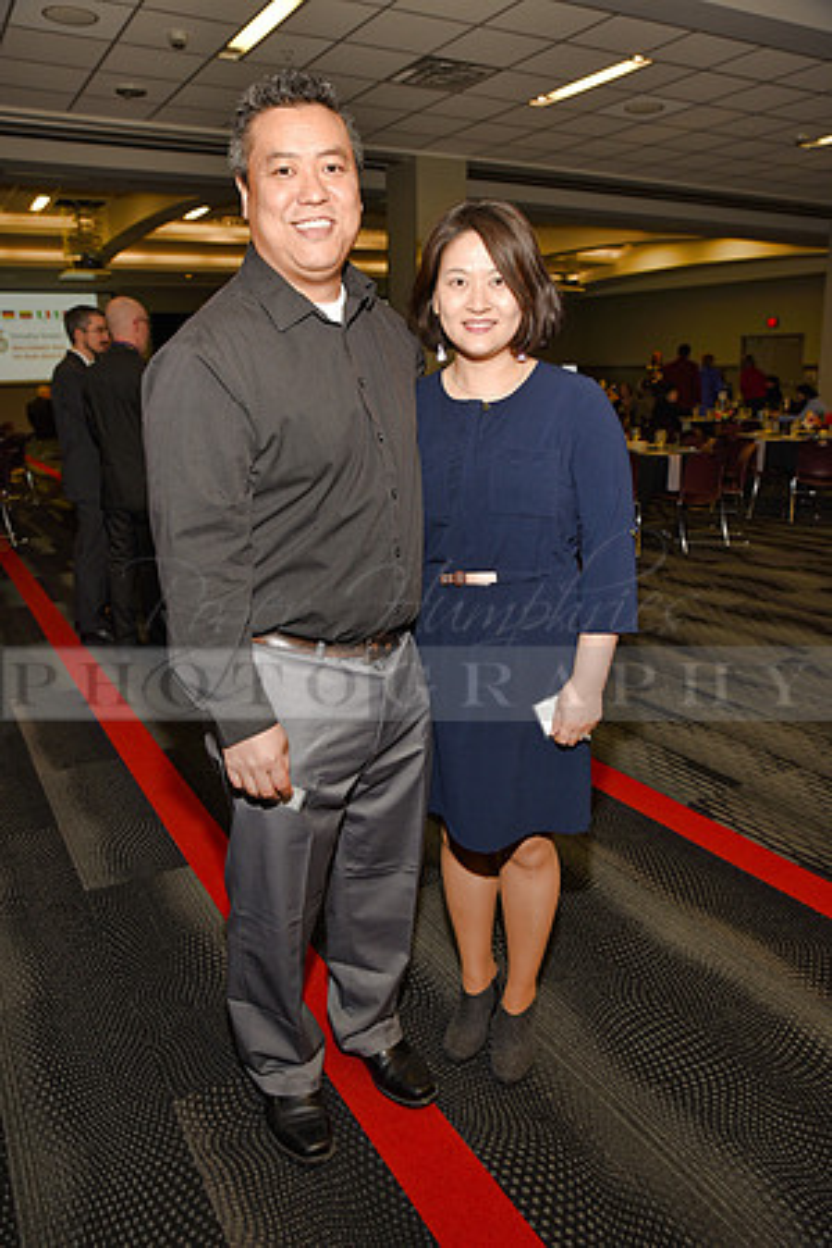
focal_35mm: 29
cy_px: 624
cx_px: 416
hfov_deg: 45.0
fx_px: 1005
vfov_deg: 63.7
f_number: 5
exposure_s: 1/60
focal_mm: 29
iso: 200
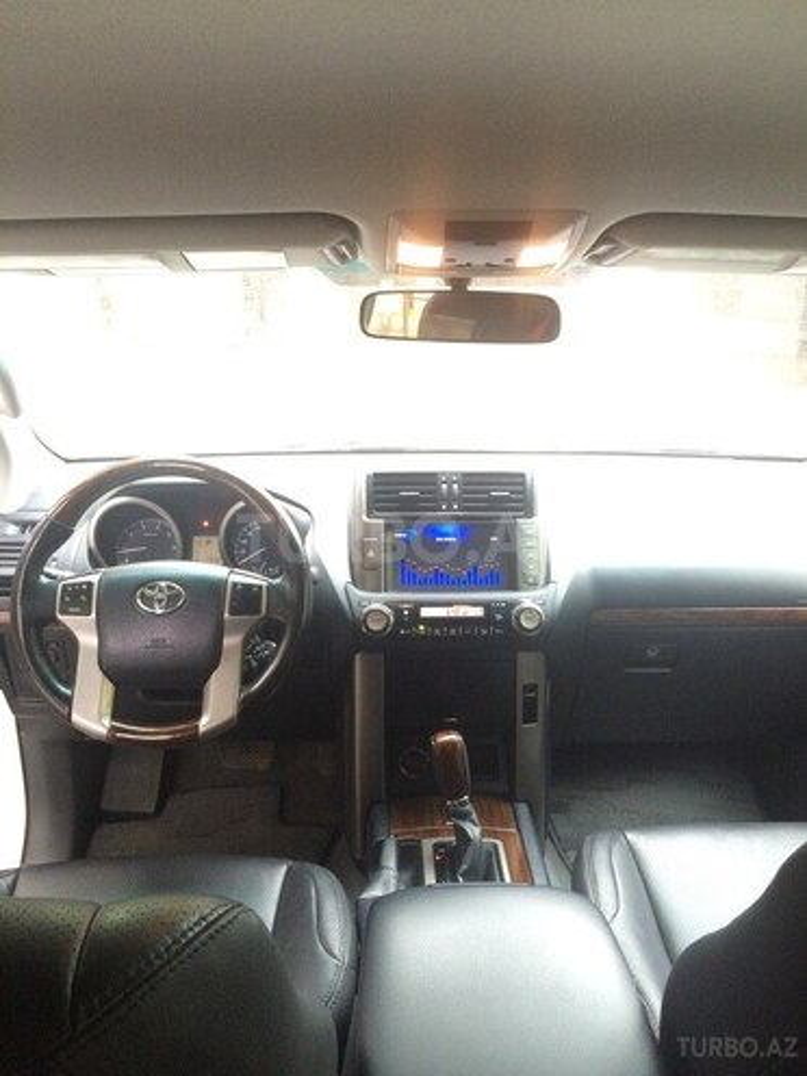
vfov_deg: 61.7
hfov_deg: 48.2
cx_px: 404
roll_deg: -0.7
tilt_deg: -17.0
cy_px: 538
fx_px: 901
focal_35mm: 29
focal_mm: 4.15
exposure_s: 1/33
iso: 320
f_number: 2.2
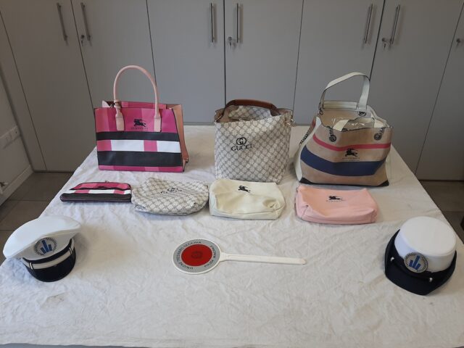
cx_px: 232
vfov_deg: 53.1
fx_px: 349
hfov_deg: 67.3
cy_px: 174
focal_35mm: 26
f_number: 1.7
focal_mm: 3.93
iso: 40
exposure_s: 1/100
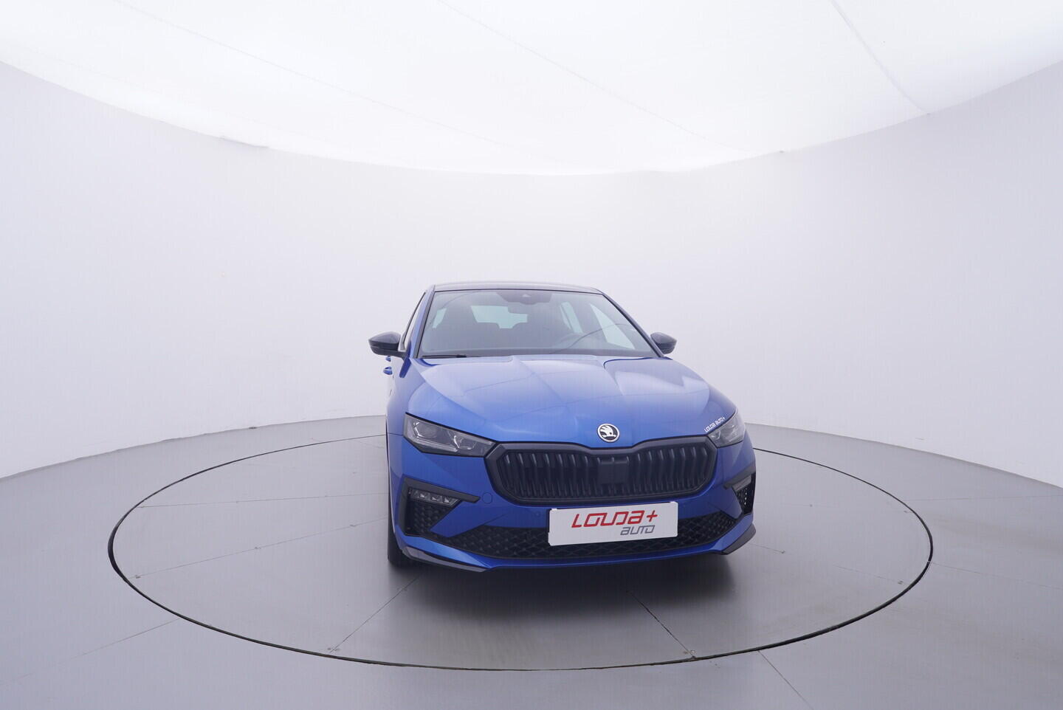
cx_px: 532
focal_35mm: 22
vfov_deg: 56.2
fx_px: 665
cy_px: 355
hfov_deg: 77.3
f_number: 5
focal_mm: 15
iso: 200
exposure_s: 1/80
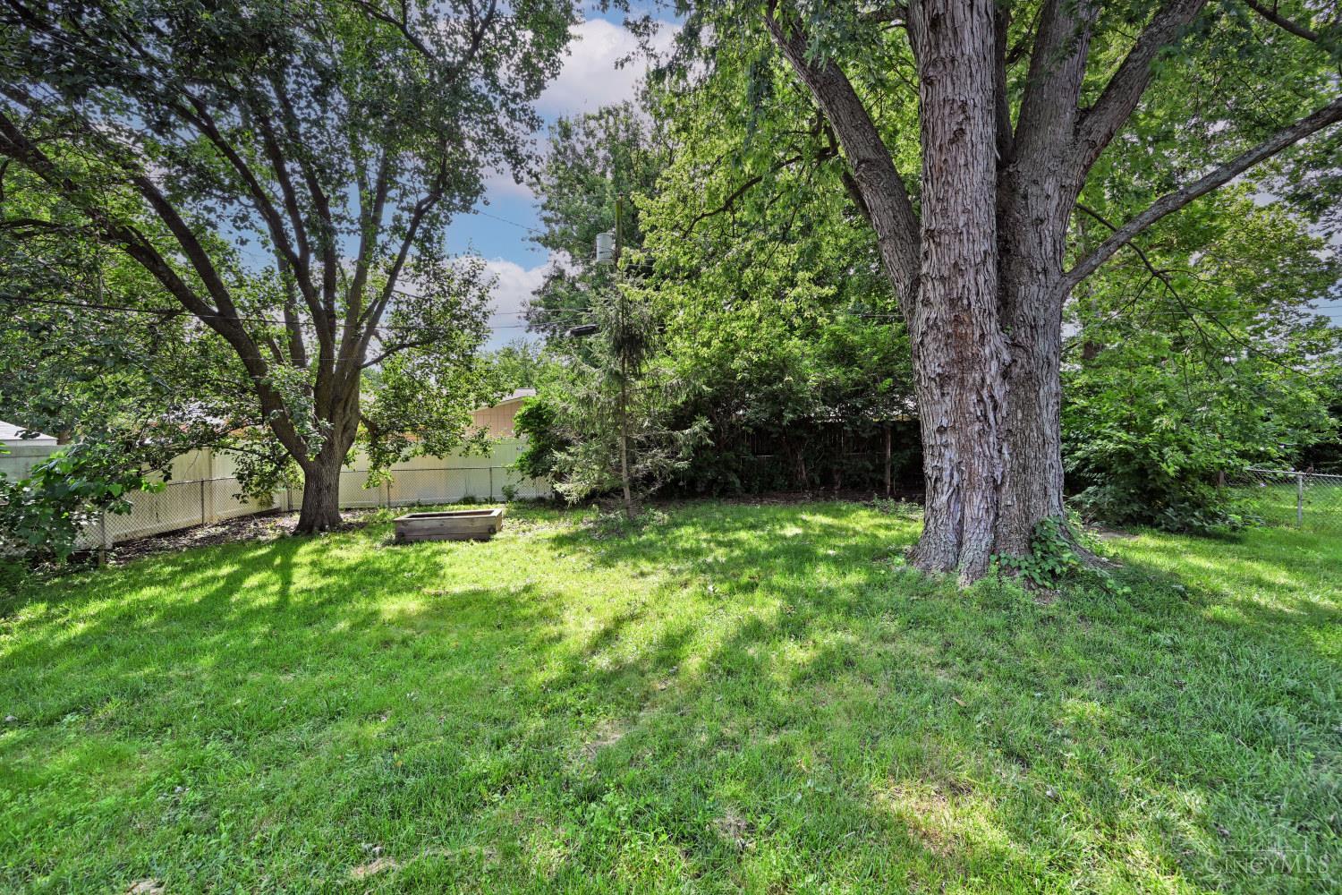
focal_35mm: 14
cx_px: 671
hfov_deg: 104.3
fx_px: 522
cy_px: 448
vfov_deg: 81.2
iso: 140
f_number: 5.6
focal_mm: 14
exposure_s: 1/250
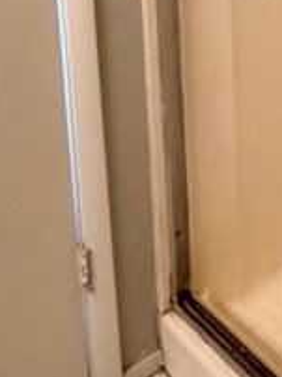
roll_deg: +0.8
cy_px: -175
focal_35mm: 71
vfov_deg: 22.8
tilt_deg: -9.7
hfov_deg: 19.3
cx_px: 351
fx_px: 773
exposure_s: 1/60
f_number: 2.2
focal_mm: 2.22
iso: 250
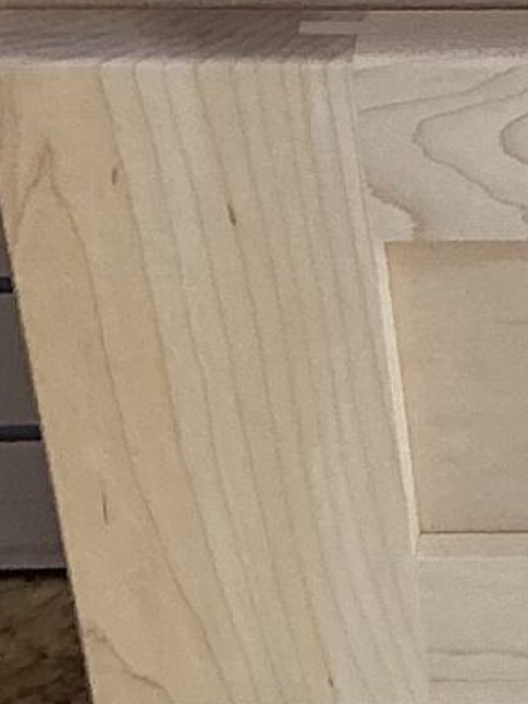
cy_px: 211
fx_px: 3948
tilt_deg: -33.3
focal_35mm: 194
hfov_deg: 7.3
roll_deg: +0.1
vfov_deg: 10.2
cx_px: 1187
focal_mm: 3
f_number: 1.8
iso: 40
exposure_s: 1/60
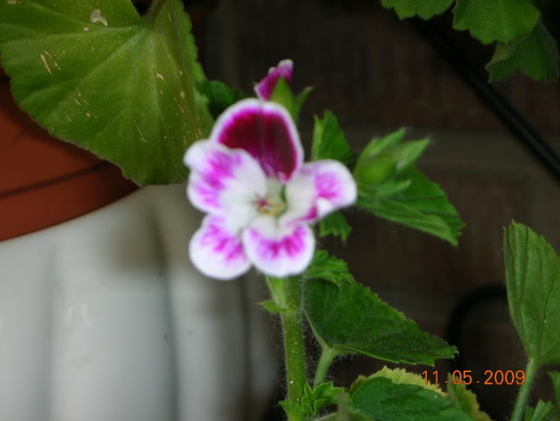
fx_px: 1198
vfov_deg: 19.9
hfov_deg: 26.3
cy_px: 209
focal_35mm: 74
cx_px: 280
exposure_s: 1/120
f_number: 4.4
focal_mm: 12.2
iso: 50
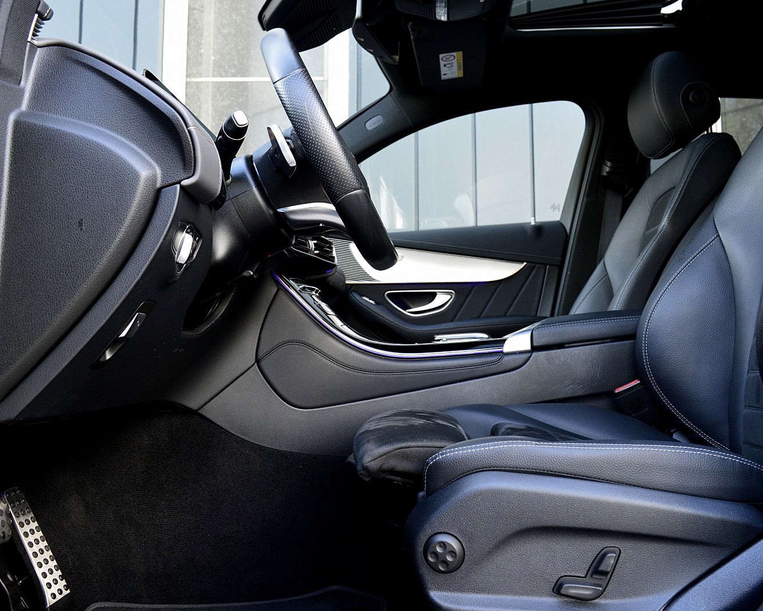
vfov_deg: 47.1
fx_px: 700
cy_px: 306
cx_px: 401
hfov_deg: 57.1
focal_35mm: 31
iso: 800
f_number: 5.6
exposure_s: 1/60
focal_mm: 18
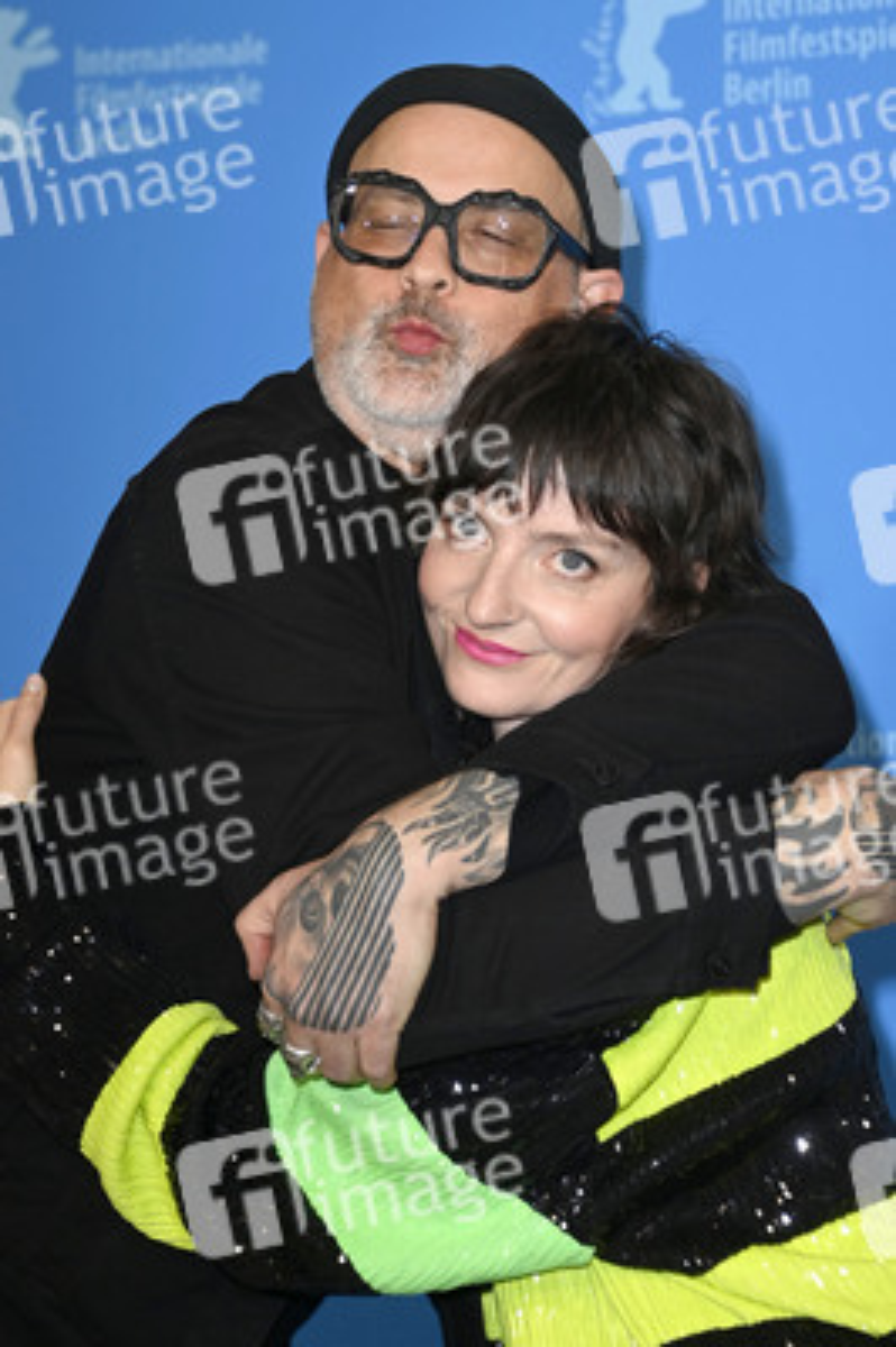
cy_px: 674
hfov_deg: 12.2
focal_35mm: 112
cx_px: 448
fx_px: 4188
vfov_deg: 18.3
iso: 800
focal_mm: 112
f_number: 5.3
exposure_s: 1/200
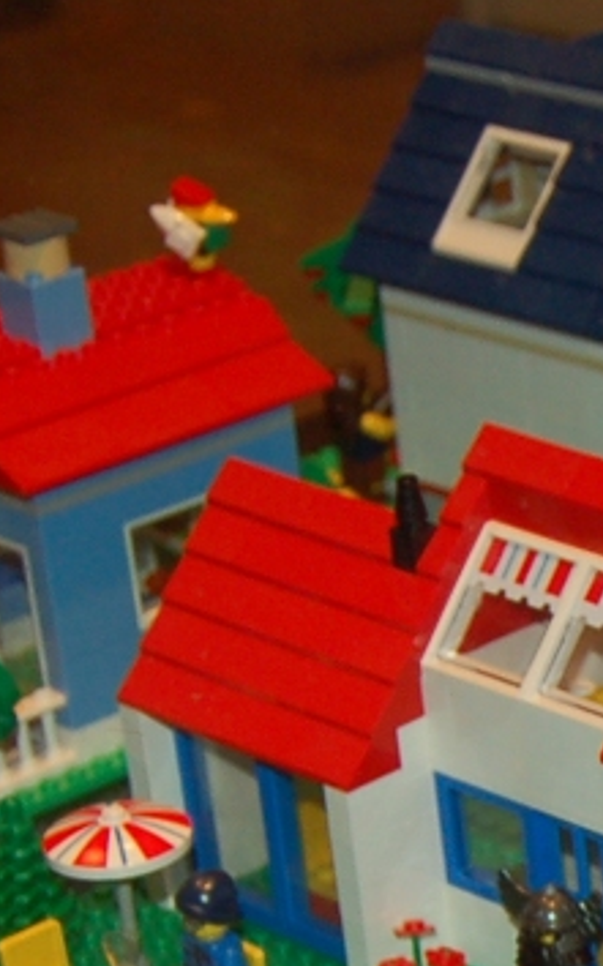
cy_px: 892
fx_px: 3632
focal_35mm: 138
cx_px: 1274
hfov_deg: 8.9
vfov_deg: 15.0
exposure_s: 1/60
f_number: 3.8
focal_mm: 20
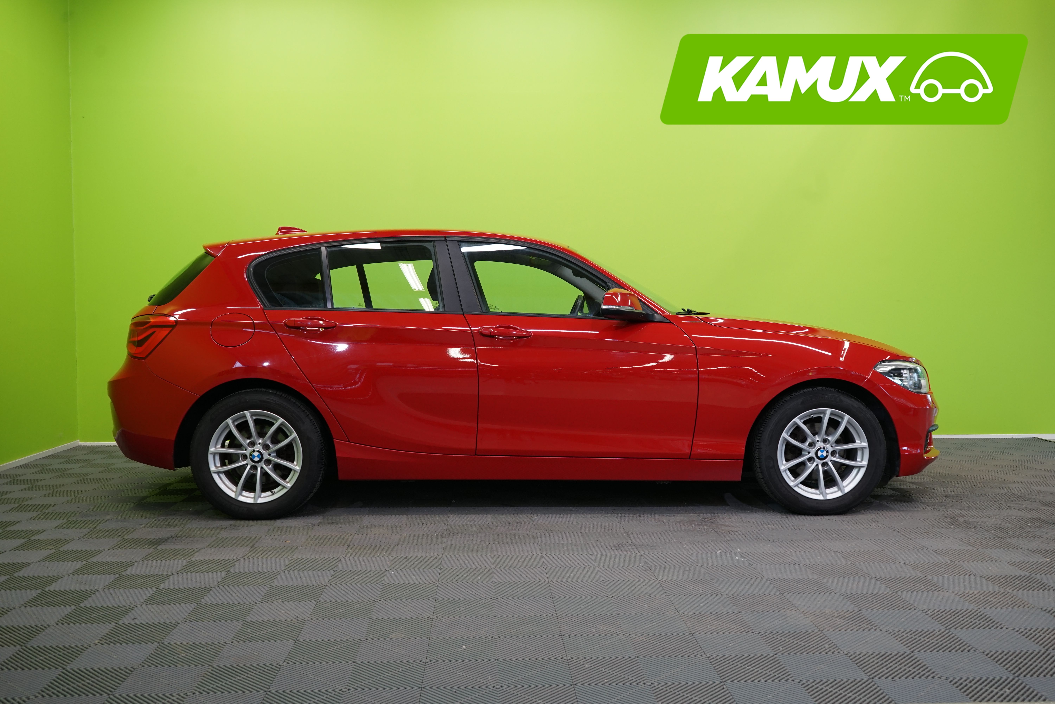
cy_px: 352
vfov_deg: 40.0
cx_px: 528
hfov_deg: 57.2
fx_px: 967
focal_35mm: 33
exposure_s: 1/30
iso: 640
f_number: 6.3
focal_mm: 33
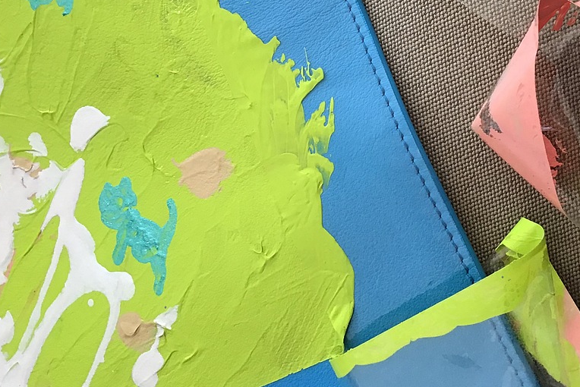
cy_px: 83
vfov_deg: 24.7
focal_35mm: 54
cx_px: 438
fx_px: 870
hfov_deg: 36.0
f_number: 2.4
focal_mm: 3.3
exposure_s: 1/33
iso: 25
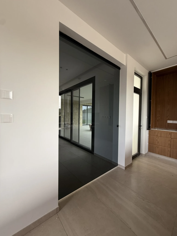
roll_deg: -1.3
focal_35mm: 14
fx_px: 95
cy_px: 118
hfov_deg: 85.7
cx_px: 88
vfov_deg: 102.1
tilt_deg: +0.8
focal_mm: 2.22
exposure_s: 1/99
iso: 100
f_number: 2.2
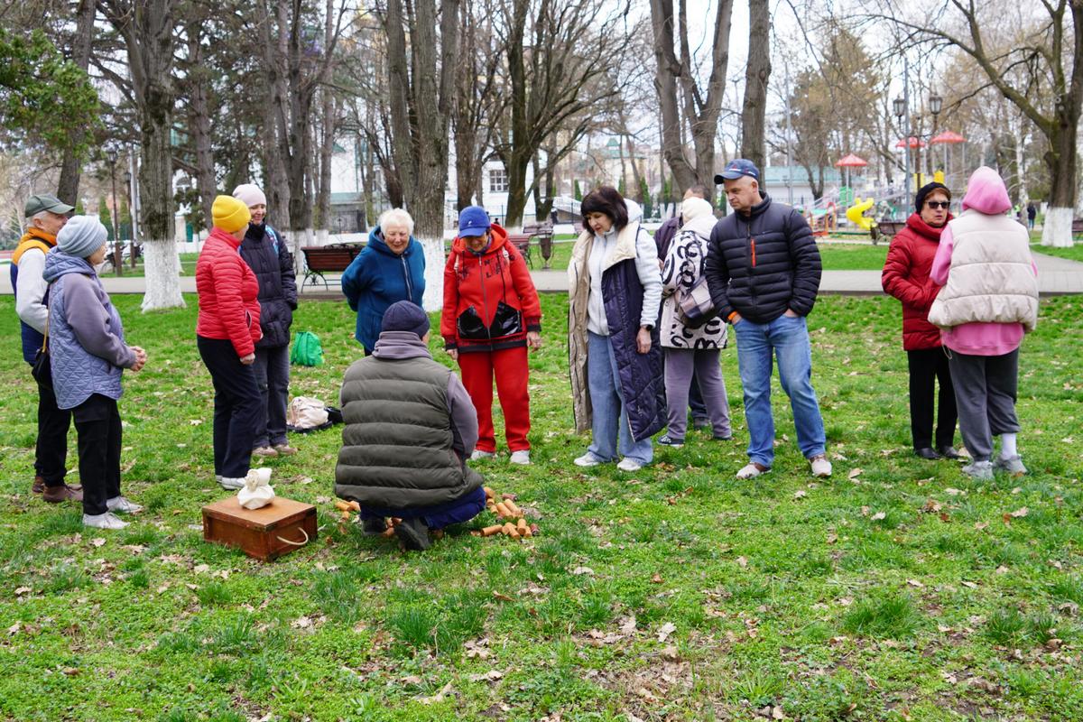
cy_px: 361
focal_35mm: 36
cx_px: 542
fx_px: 1083
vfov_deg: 36.9
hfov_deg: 53.1
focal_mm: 24
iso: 100
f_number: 4.5
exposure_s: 1/80
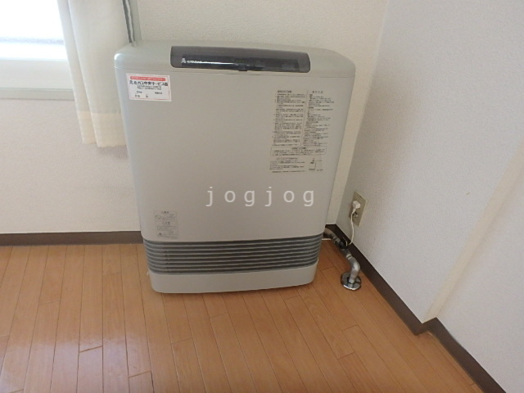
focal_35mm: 21
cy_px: 196
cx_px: 262
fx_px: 318
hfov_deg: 79.0
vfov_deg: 63.4
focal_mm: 3.7
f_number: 3.5
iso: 500
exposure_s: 1/30
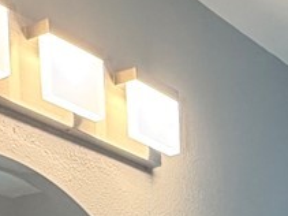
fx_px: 881
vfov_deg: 10.8
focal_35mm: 106
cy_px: 593
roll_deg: +1.1
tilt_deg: -8.0
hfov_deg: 18.0
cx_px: 296
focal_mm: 2.22
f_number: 2.2
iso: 200
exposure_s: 1/120
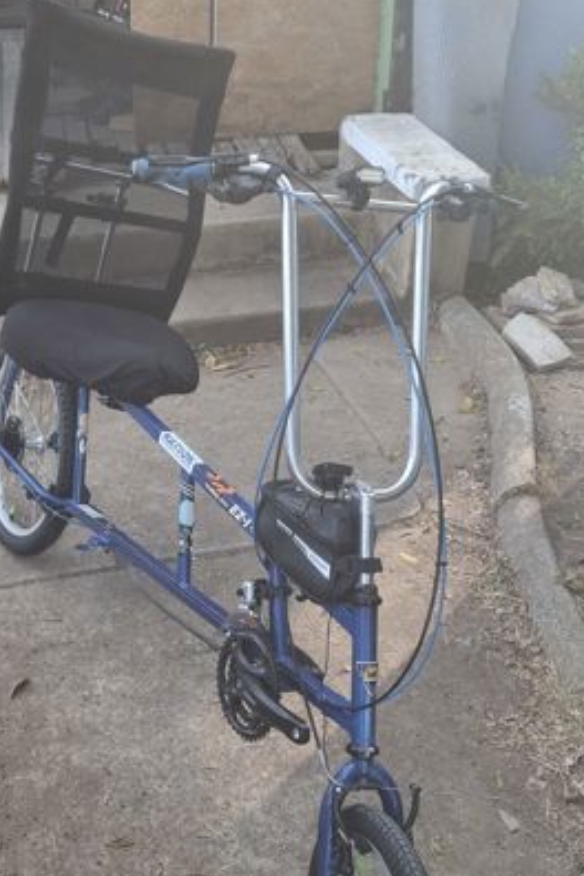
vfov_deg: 44.3
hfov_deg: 30.5
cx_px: 246
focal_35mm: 44
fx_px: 1071
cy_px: 518
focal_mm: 4.69
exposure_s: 1/120
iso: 50
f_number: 1.8
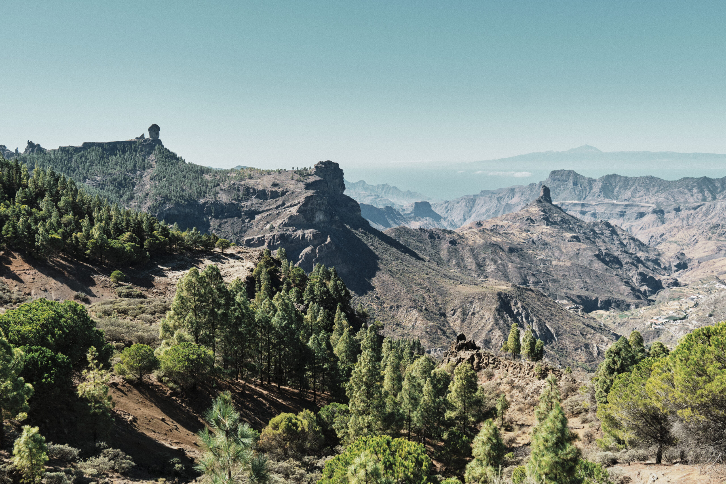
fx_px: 625
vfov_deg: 42.3
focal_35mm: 31
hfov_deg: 60.3
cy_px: 242
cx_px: 363
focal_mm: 20.6
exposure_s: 1/500
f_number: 5.6
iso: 160
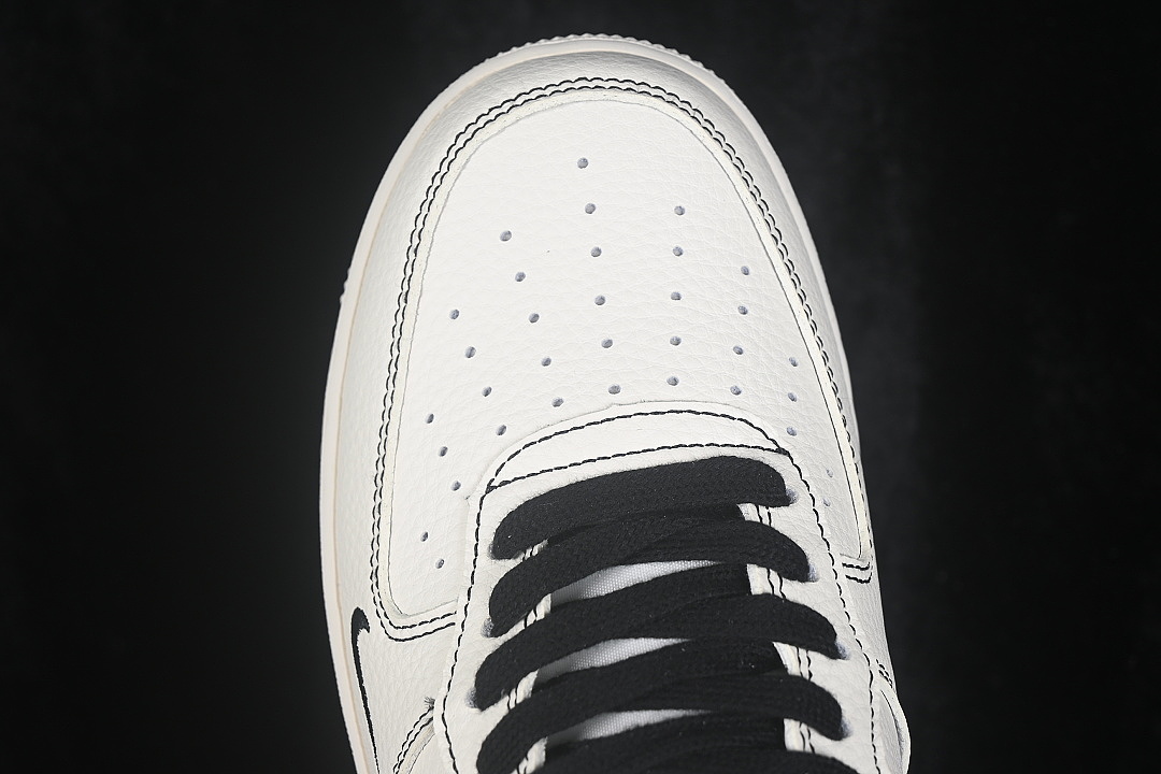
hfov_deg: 27.0
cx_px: 580
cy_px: 387
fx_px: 2419
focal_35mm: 75
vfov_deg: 18.2
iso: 160
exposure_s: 1/80
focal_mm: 50
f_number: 7.1
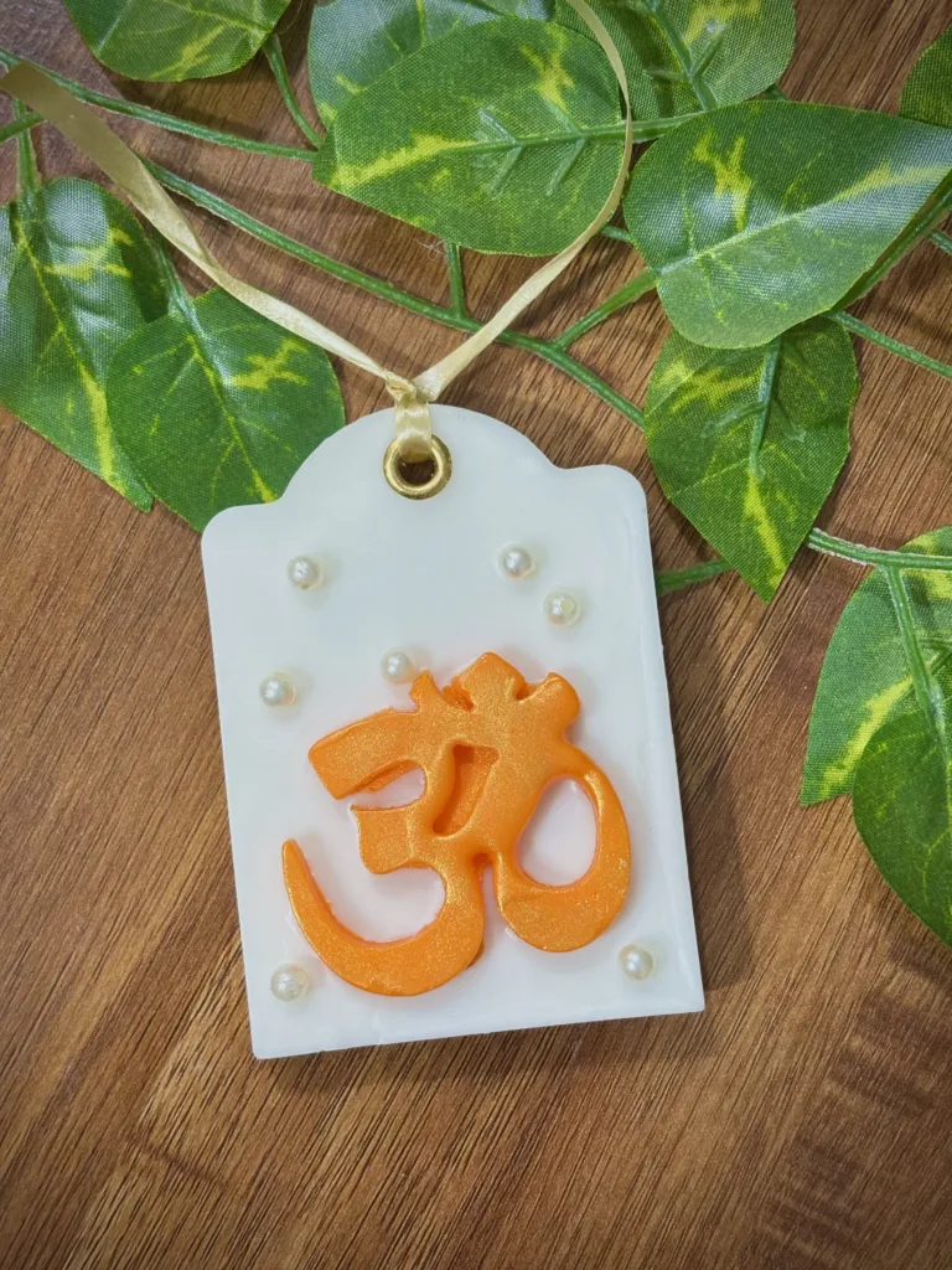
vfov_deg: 36.8
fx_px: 1907
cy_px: 635
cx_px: 476
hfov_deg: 28.0
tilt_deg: -86.0
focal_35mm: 52
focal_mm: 5.96
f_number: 1.6
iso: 160
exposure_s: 1/33
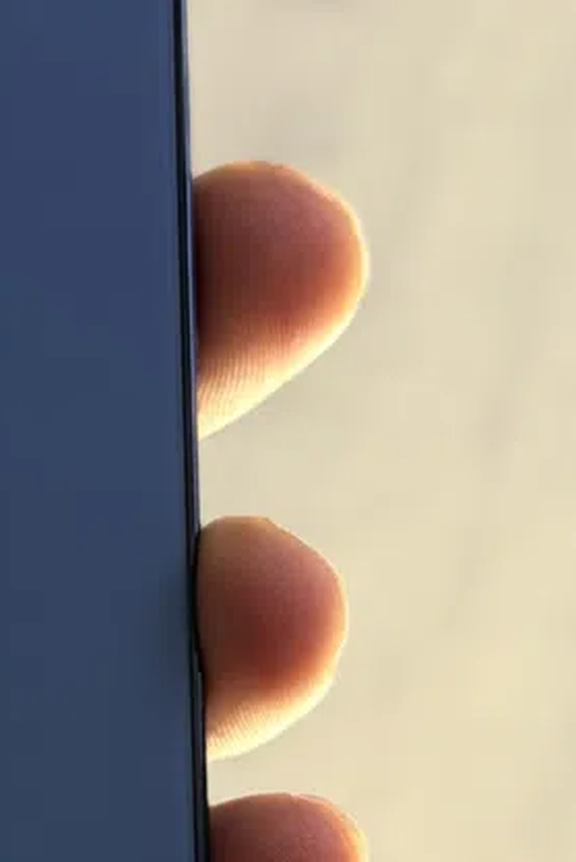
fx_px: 3908
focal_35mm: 163
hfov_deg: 8.2
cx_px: -353
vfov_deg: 12.6
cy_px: 677
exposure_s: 1/91
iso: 100
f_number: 1.78
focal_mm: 6.76
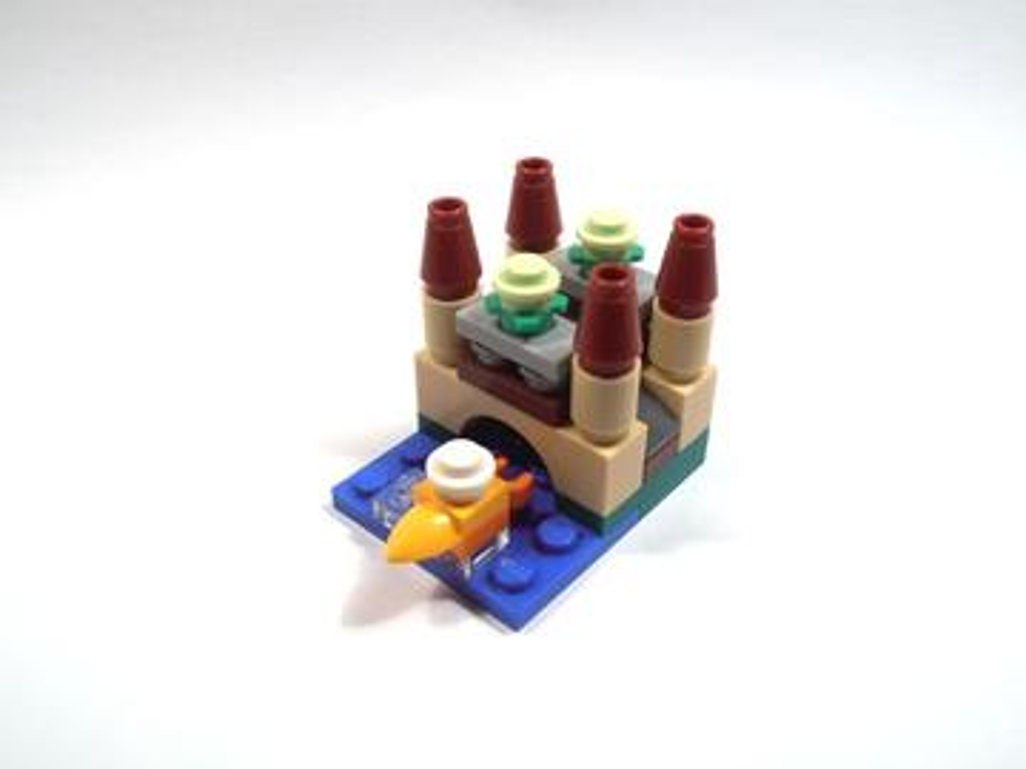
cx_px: 513
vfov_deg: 38.7
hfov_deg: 50.1
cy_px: 384
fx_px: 1097
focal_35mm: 37
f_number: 3.9
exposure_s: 1/100
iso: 80
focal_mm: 6.61
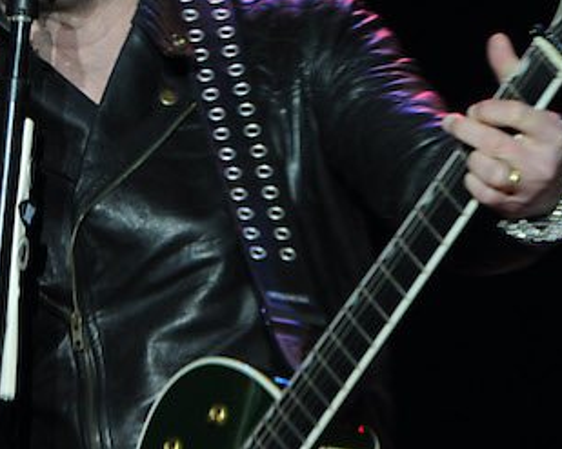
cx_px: -193
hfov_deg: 3.4
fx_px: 9345
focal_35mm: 562
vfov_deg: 2.8
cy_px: 175
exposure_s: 1/320
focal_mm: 220
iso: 1250
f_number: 4.5
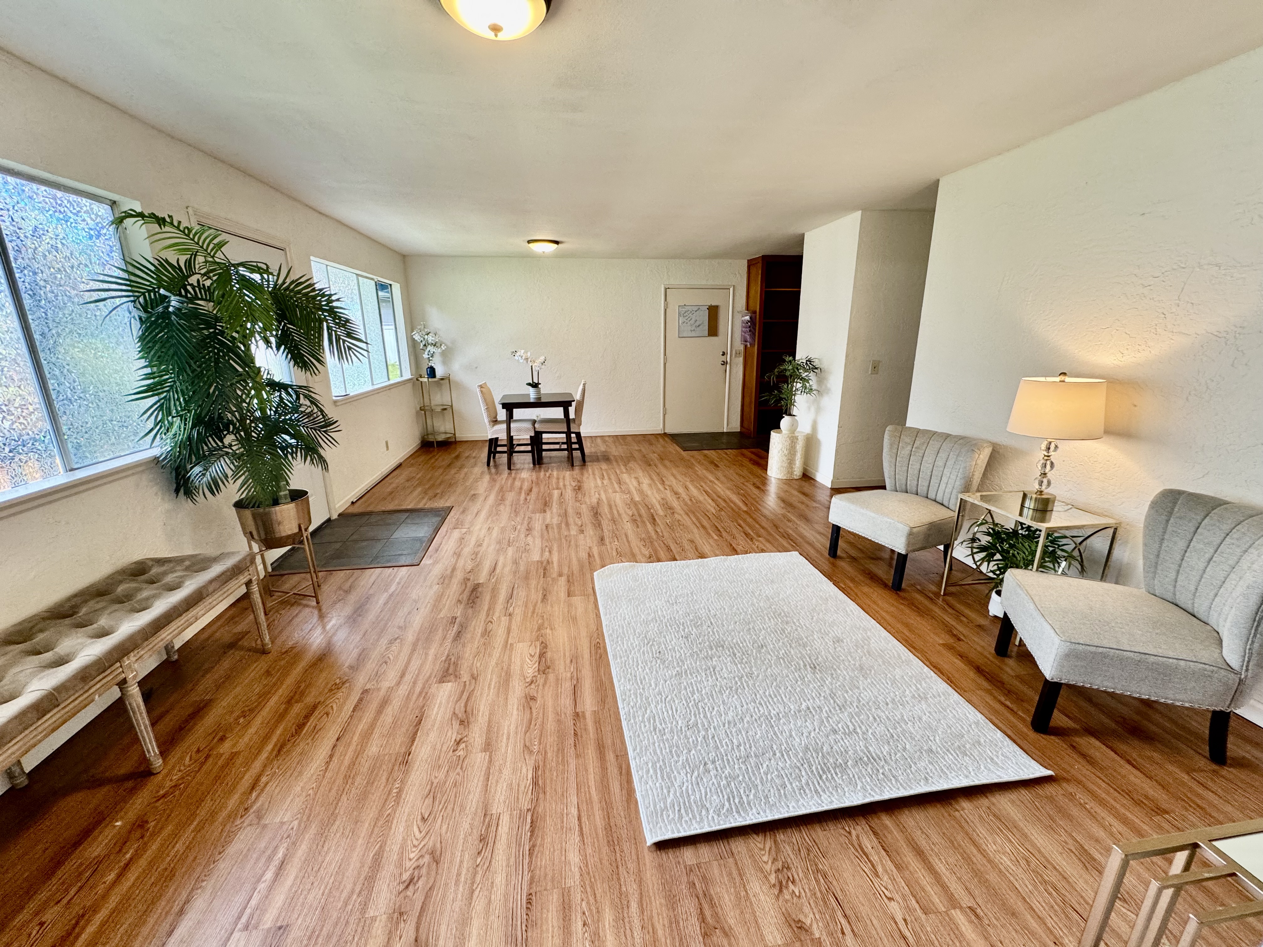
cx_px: 632
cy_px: 474
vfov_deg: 85.7
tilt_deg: -16.0
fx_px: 511
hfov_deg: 102.1
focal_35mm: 14
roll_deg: -0.5
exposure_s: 1/120
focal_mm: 2.22
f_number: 2.2
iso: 160
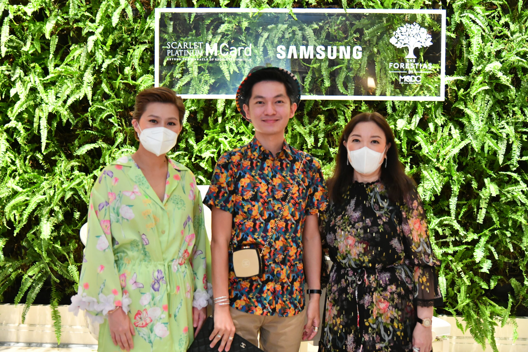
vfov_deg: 29.2
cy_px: 176
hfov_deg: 42.7
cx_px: 264
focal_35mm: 46
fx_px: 675
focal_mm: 46
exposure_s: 1/100
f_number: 4
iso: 2500
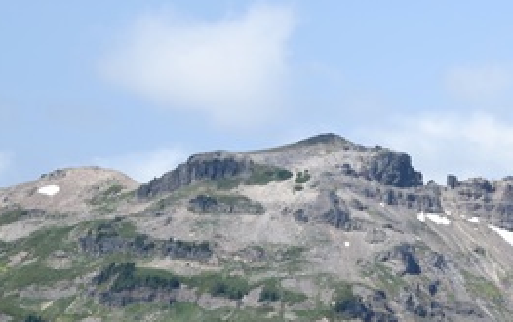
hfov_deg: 14.5
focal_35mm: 143
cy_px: 329
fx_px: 2001
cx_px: 439
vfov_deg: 9.1
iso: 280
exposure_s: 1/250
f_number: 8
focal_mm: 44
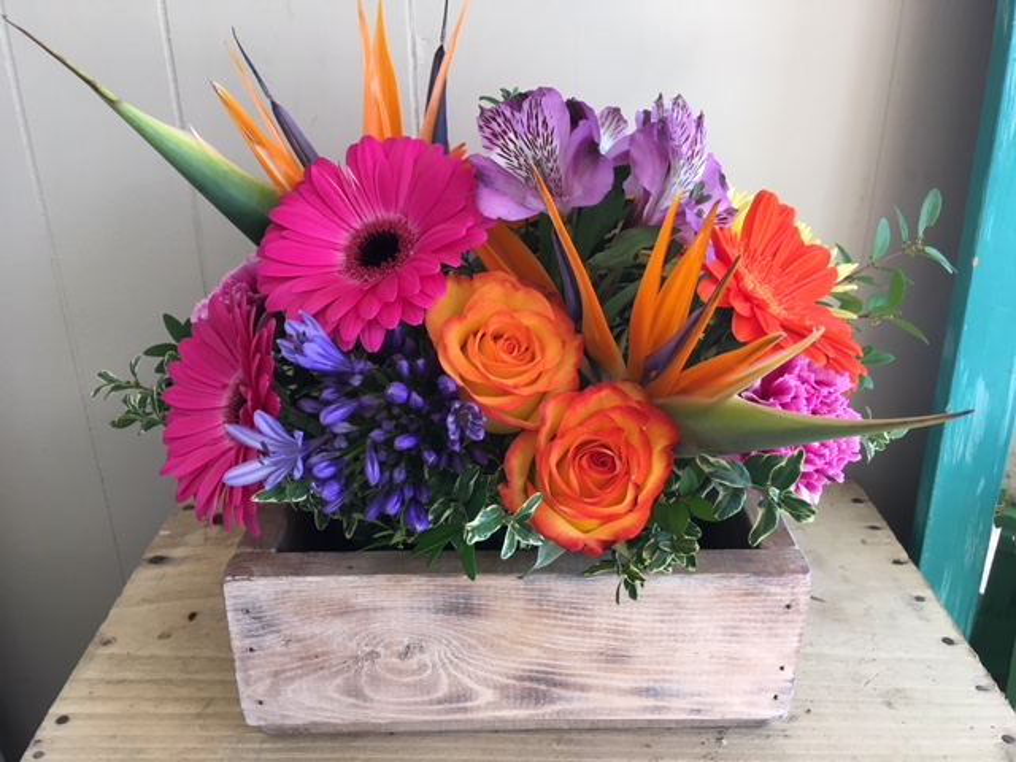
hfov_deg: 61.7
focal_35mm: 29
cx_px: 508
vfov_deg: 48.2
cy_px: 381
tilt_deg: -24.5
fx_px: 851
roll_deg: +0.7
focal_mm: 4.15
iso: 40
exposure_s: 1/30
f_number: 2.2
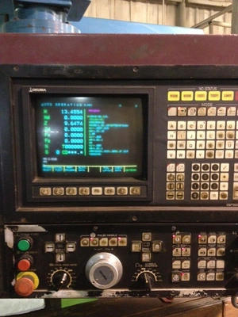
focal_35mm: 35
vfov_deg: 52.6
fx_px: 321
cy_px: 158
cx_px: 119
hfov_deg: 40.7
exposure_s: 1/15
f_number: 2.4
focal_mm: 4.28
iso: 500
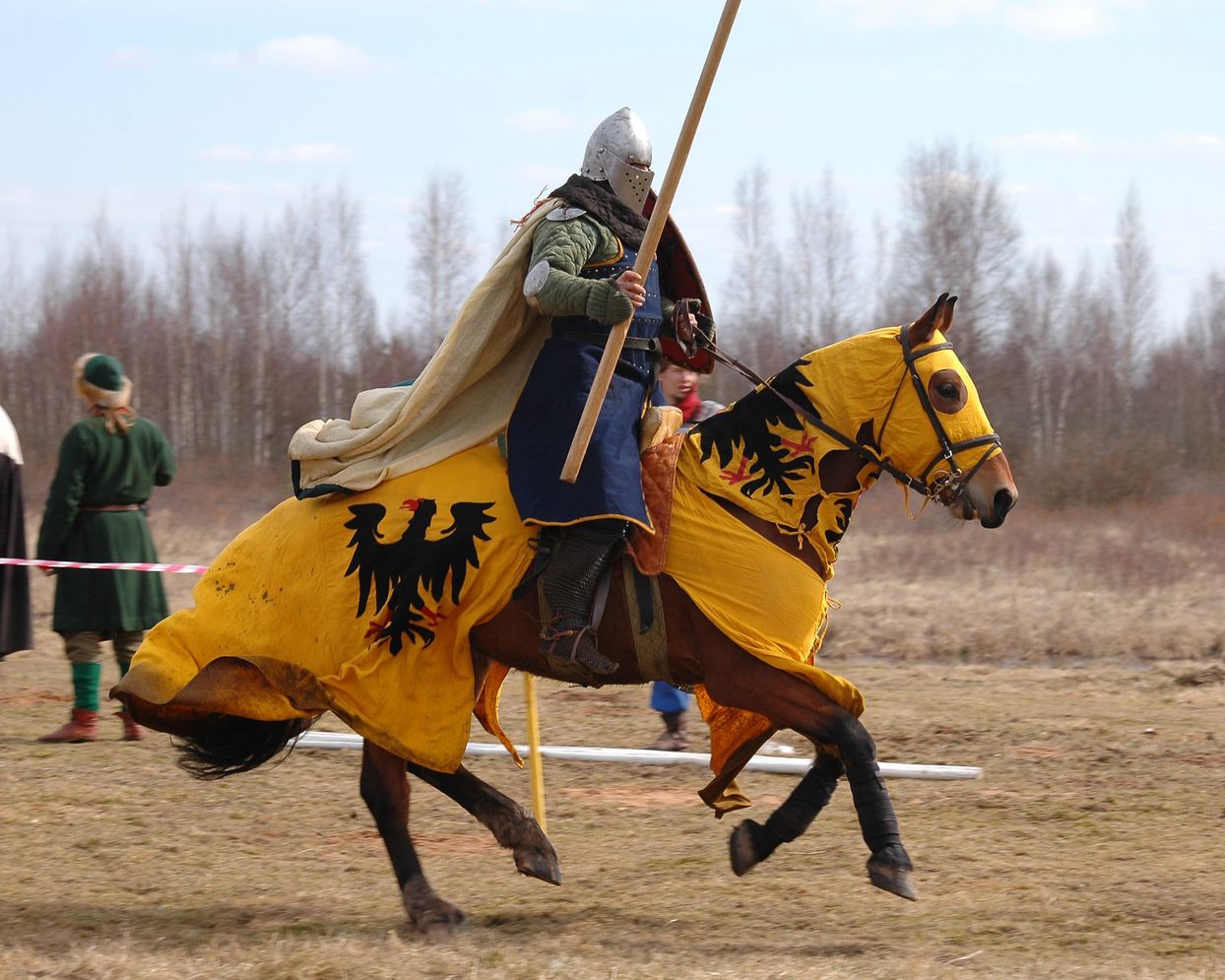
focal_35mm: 162
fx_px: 5857
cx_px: 717
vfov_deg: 9.6
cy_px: 489
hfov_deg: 11.9
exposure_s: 1/500
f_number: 6.7
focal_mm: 95
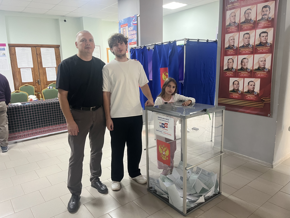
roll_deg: +1.9
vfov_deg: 53.1
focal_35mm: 26
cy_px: 109
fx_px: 218
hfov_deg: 67.3
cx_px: 145
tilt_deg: -11.4
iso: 160
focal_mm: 5.1
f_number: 1.6
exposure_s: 1/50
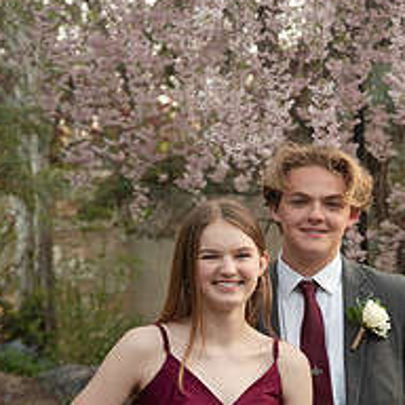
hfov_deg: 11.7
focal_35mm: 149
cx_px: 287
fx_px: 1972
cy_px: 278
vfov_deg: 11.7
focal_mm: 75
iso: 800
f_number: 5.6
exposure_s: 1/125
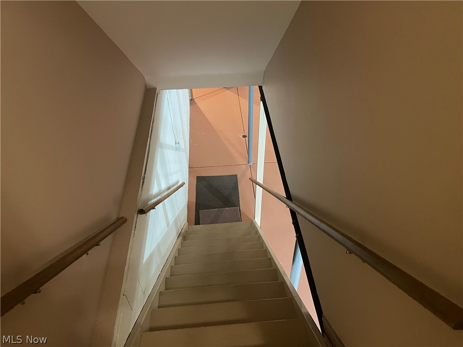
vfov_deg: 53.1
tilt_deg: -42.6
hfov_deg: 67.3
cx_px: 232
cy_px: 174
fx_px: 348
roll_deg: +2.1
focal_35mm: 26
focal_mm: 4.2
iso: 640
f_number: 1.6
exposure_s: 1/30
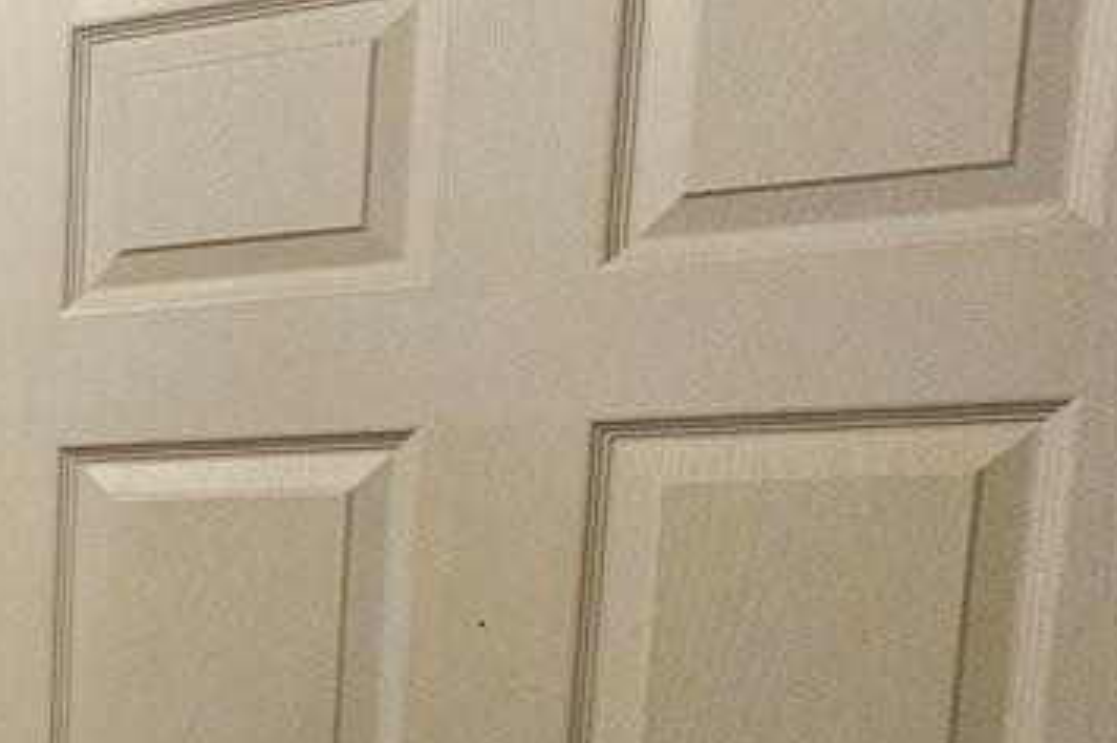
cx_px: -824
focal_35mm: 61
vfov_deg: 21.1
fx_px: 1891
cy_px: 828
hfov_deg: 22.2
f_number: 2.2
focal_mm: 2.2
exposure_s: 1/100
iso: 500
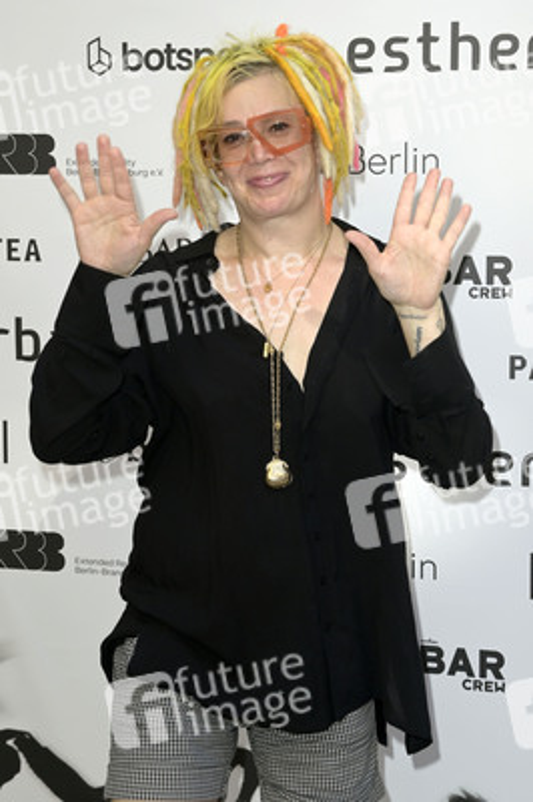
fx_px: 1112
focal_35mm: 50
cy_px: 401
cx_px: 266
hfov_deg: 26.9
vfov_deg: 39.6
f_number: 6.3
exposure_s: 1/250
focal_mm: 50
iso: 400
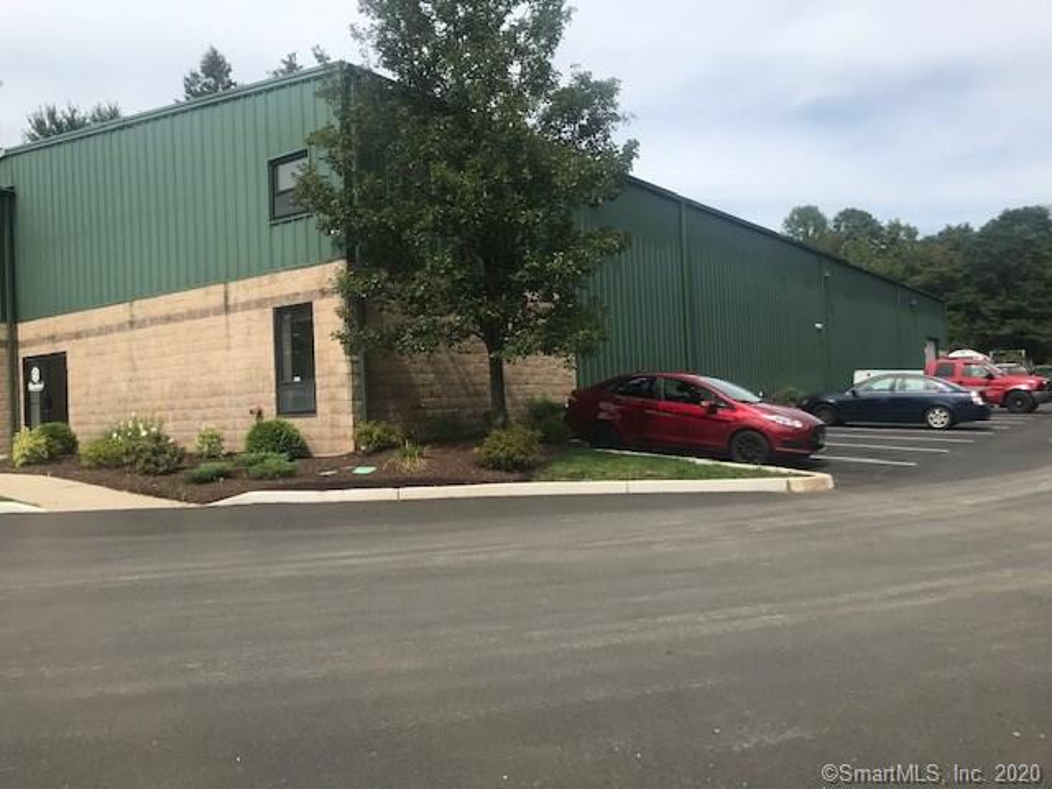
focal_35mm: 28
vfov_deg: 49.7
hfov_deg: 63.4
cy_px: 394
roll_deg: +1.6
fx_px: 851
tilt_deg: +1.6
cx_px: 526
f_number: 1.8
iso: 20
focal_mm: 3.99
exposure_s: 1/2037
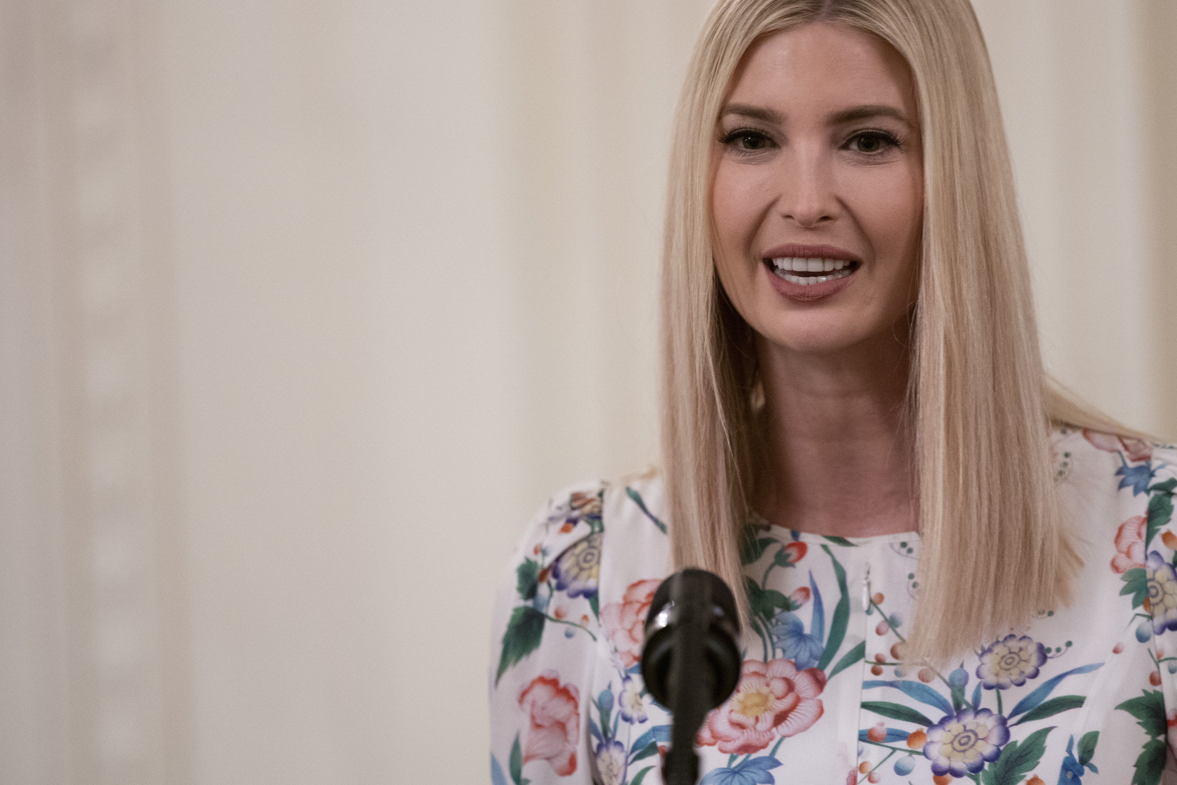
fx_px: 12031
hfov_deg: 5.6
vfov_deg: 3.7
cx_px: 678
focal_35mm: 368
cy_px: 327
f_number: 2.8
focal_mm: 300
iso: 4000
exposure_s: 1/160
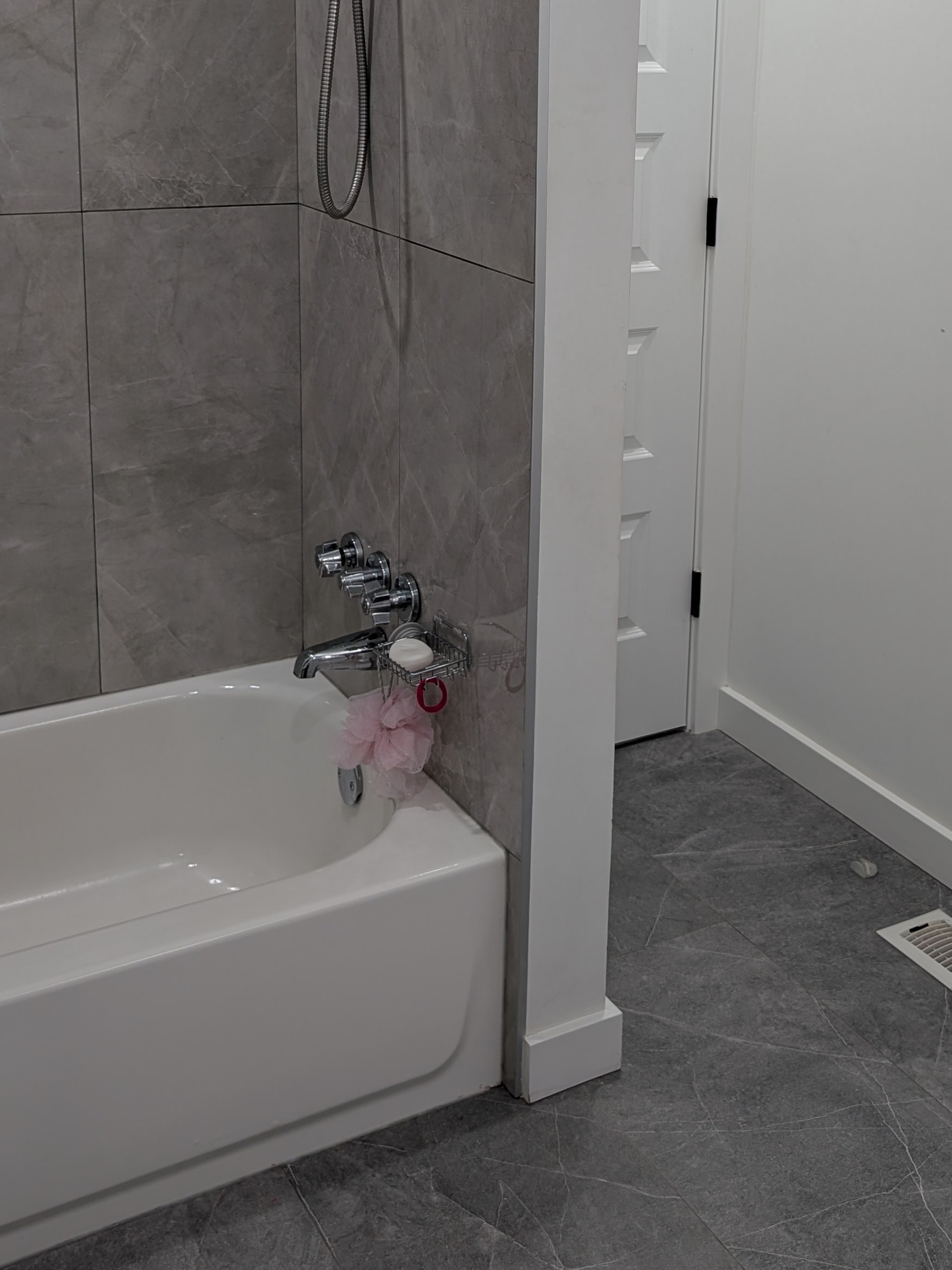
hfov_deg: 34.0
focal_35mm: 42
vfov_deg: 43.6
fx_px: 1540
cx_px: 652
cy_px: 348
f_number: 1.68
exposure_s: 1/161
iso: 22
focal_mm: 6.9
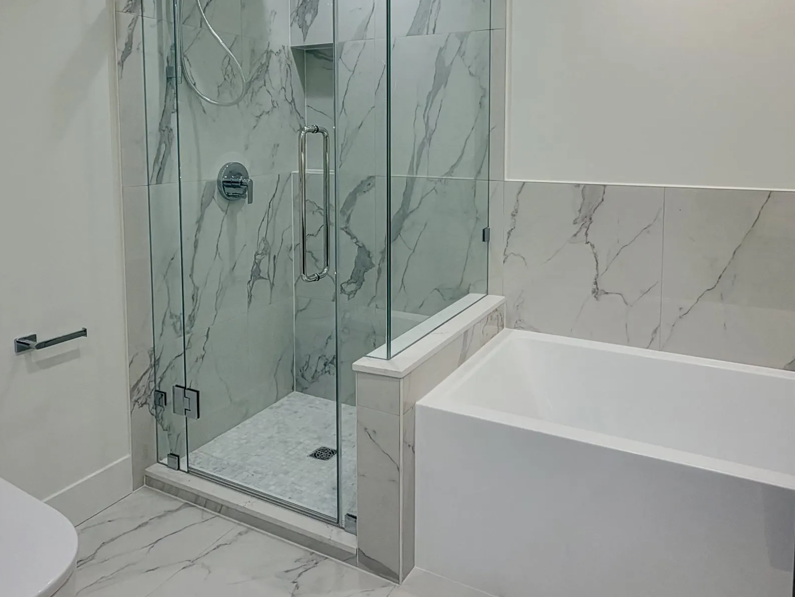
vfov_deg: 50.1
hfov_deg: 65.2
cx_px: 426
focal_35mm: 27
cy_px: 183
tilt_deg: -4.6
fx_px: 620
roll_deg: -0.2
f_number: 2.2
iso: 100
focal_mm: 2.22
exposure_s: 1/120
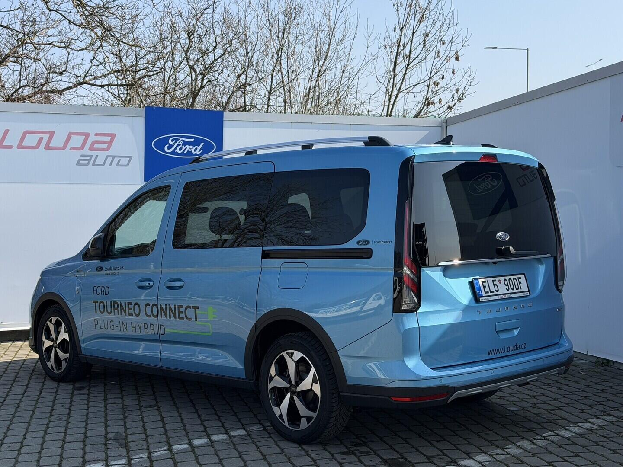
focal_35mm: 48
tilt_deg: -1.5
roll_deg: +0.8
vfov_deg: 30.3
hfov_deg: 39.7
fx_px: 864
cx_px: 312
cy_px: 234
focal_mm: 6.76
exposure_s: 1/3378
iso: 64
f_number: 1.78
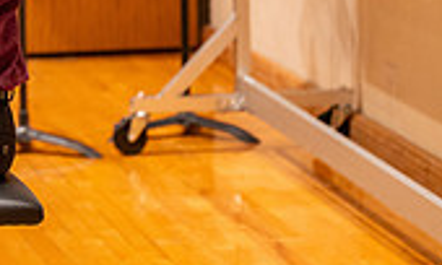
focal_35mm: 246
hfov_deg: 8.5
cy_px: -165
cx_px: -83
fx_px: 2930
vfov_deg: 5.1
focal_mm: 70
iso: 1250
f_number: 2.8
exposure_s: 1/125
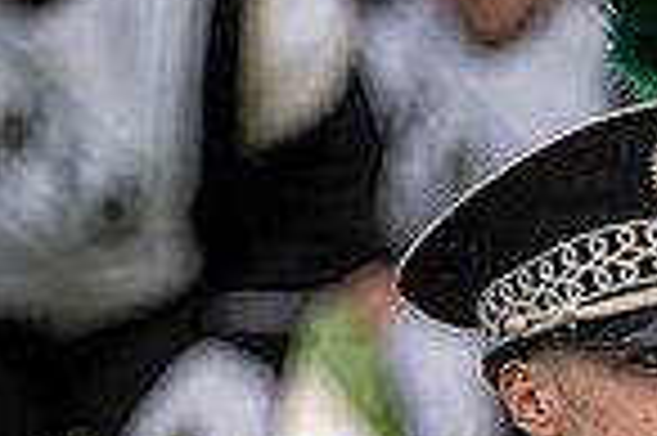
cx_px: 900
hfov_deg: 1.7
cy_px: 832
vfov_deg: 1.1
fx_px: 21766
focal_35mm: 1194
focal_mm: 200
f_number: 2.8
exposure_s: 1/500
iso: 250
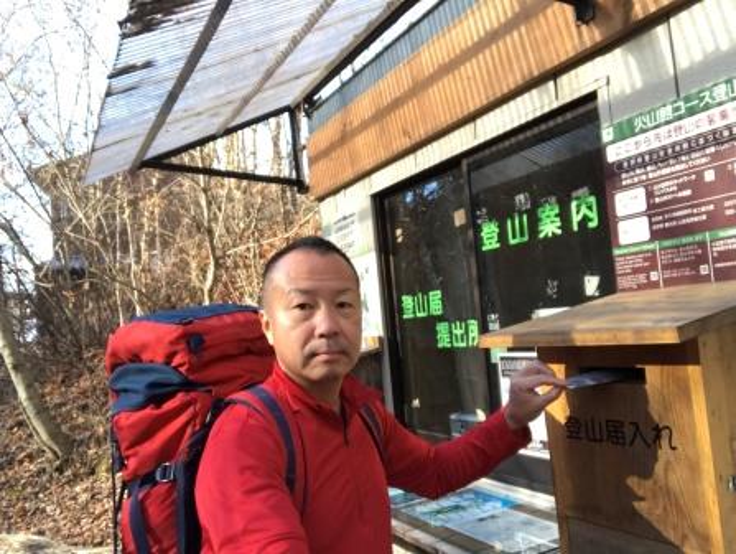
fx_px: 681
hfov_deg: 56.8
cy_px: 277
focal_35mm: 32
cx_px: 368
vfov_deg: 44.2
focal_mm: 2.87
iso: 32
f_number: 2.2
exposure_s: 1/95
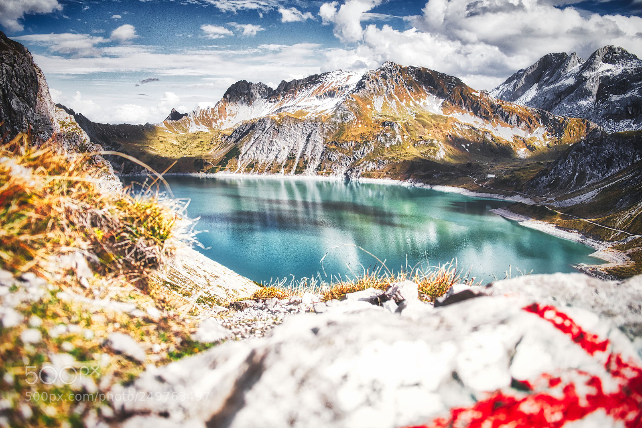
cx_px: 321
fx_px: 481
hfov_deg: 67.4
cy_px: 214
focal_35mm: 27
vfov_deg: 47.9
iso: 200
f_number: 2.8
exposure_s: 1/4000
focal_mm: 18
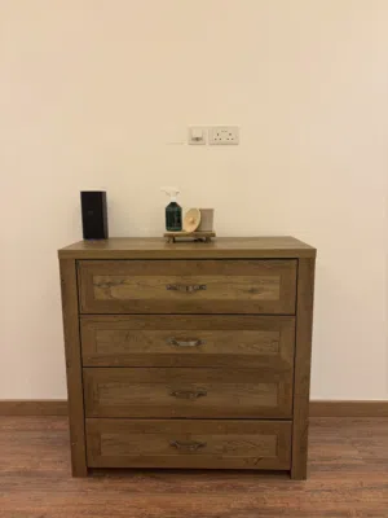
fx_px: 389
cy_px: 259
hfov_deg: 53.1
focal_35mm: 26
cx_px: 194
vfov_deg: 67.3
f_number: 1.6
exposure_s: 1/50
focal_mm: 5.96
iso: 80
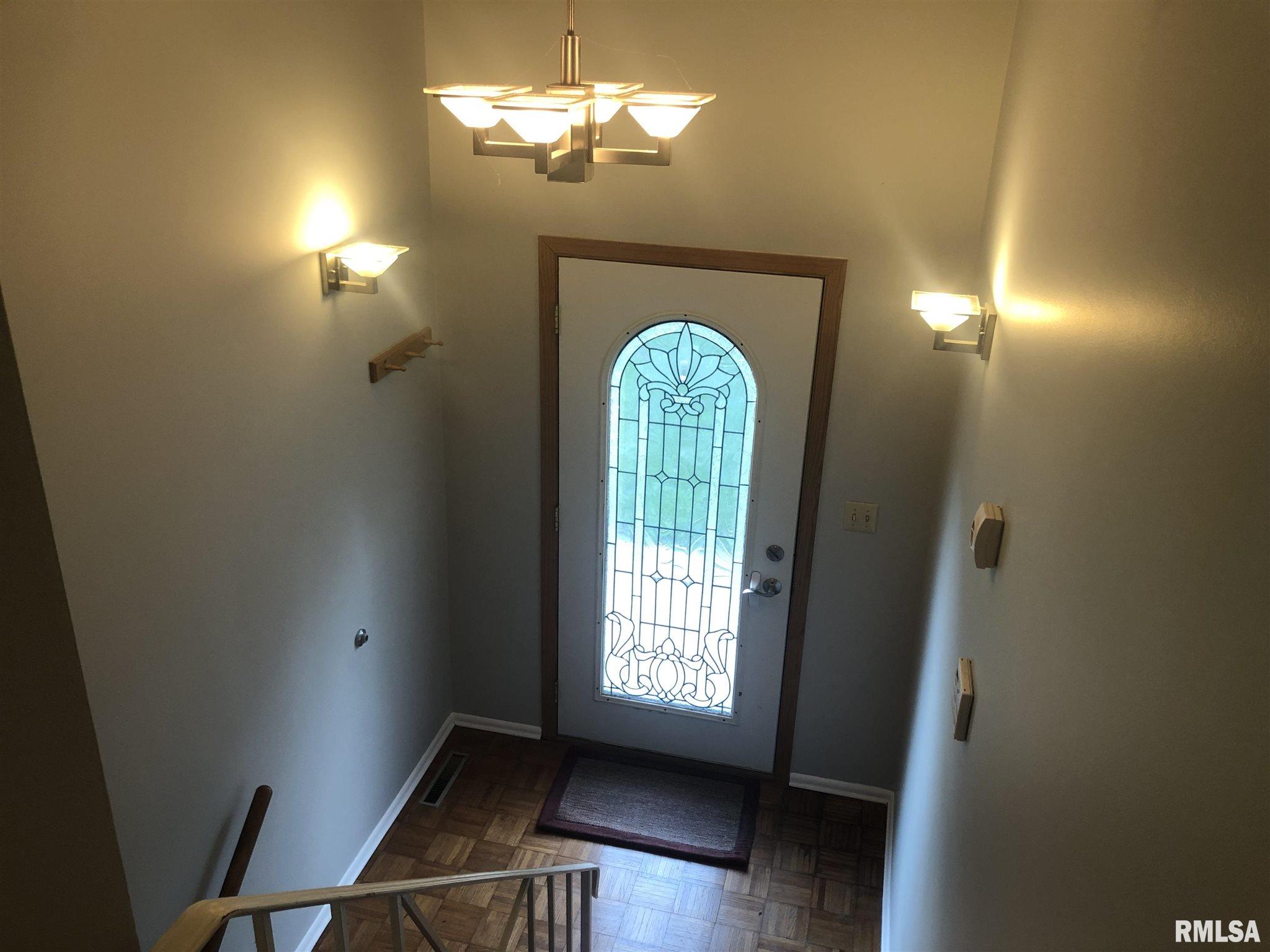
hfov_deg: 63.4
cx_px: 635
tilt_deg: -23.5
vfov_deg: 49.7
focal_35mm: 28
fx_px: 1027
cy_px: 476
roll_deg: -1.7
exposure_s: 1/24
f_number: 1.8
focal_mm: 3.99
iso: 40
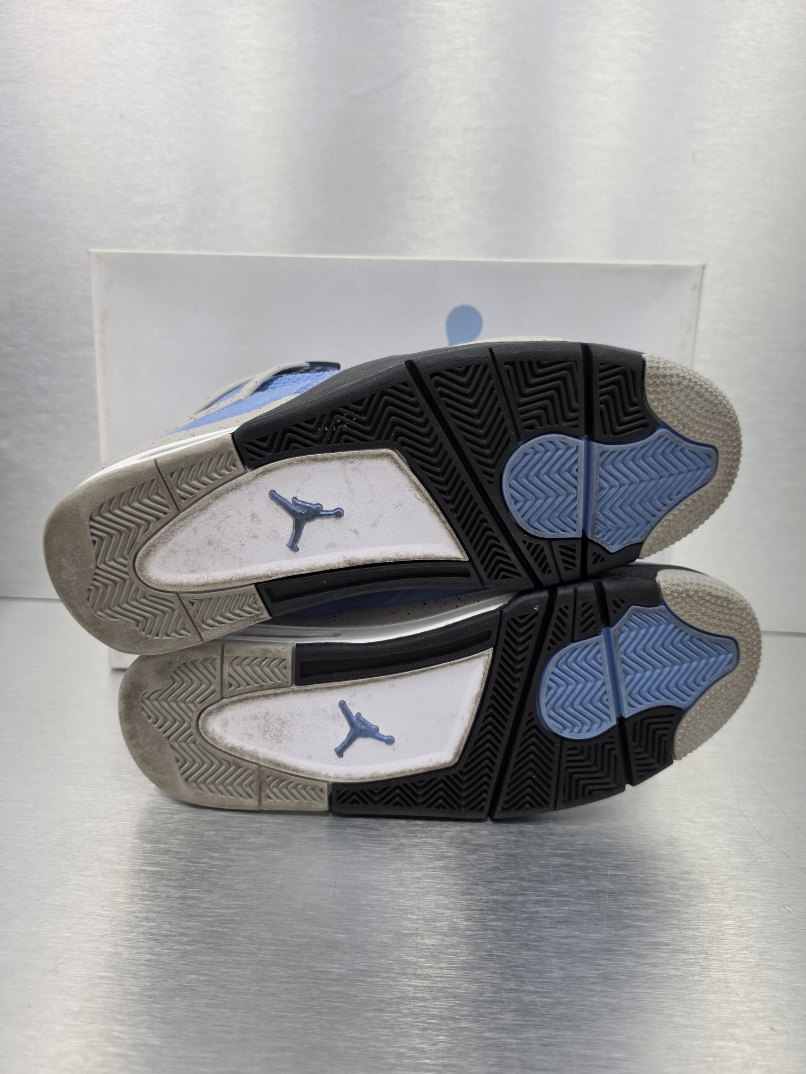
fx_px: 714
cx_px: 403
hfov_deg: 58.9
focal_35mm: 23
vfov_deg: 73.9
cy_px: 537
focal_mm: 6.5
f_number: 1.4
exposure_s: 1/100
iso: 125
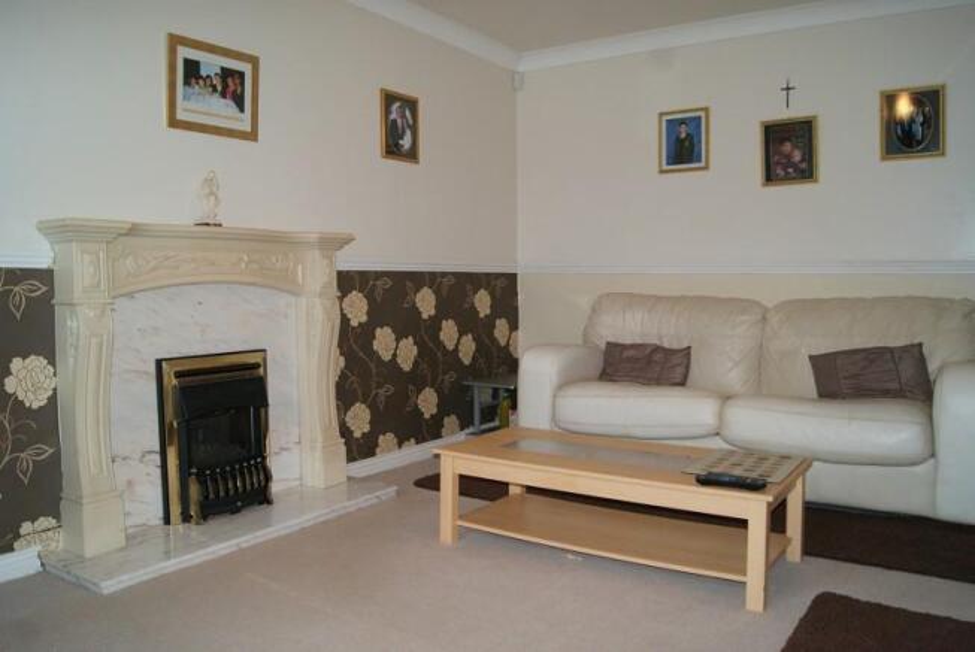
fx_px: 732
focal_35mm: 27
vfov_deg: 48.0
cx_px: 488
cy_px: 326
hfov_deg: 67.3
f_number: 5.6
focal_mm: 18
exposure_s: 1/60
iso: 400
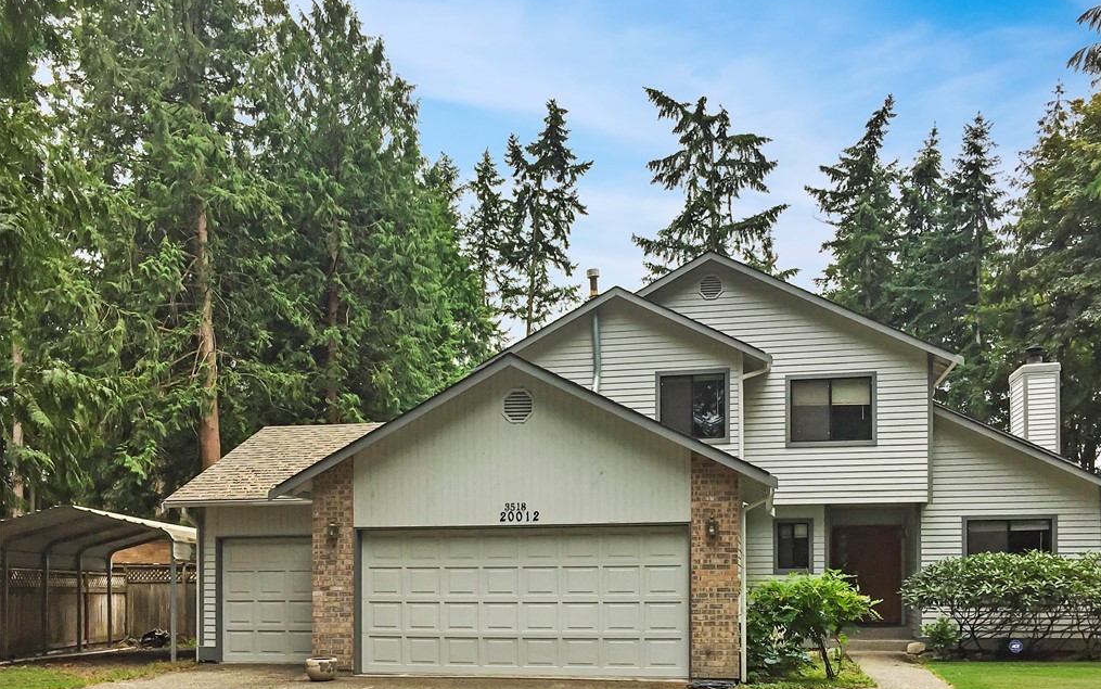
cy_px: 370
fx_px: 930
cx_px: 554
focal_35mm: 31
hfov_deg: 61.2
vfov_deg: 40.6
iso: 32
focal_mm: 4.15
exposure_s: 1/680
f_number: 2.2
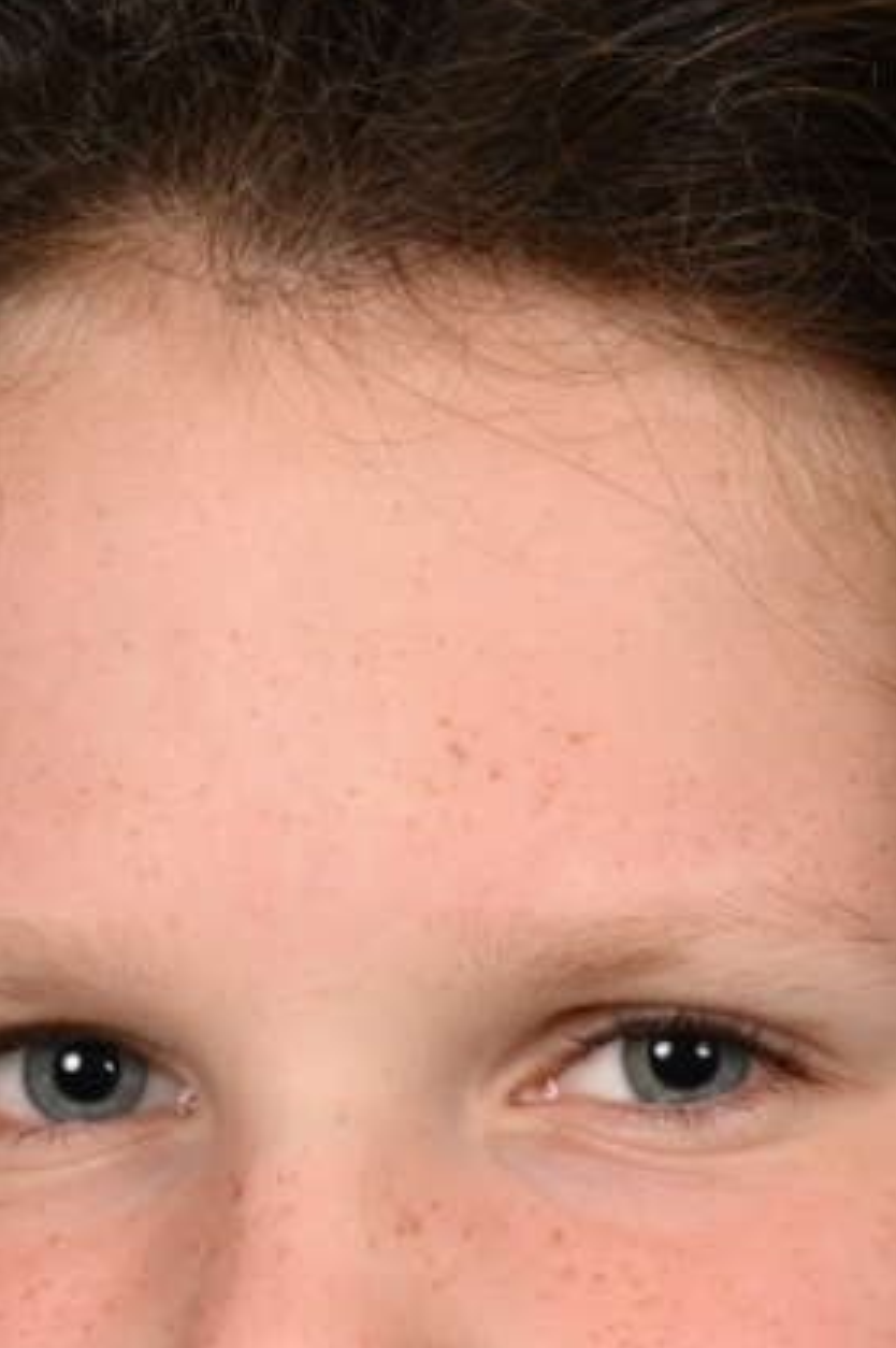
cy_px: 1329
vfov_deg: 6.0
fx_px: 12900
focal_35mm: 345
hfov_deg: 4.0
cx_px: 509
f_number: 10
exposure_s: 1/125
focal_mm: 120
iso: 400
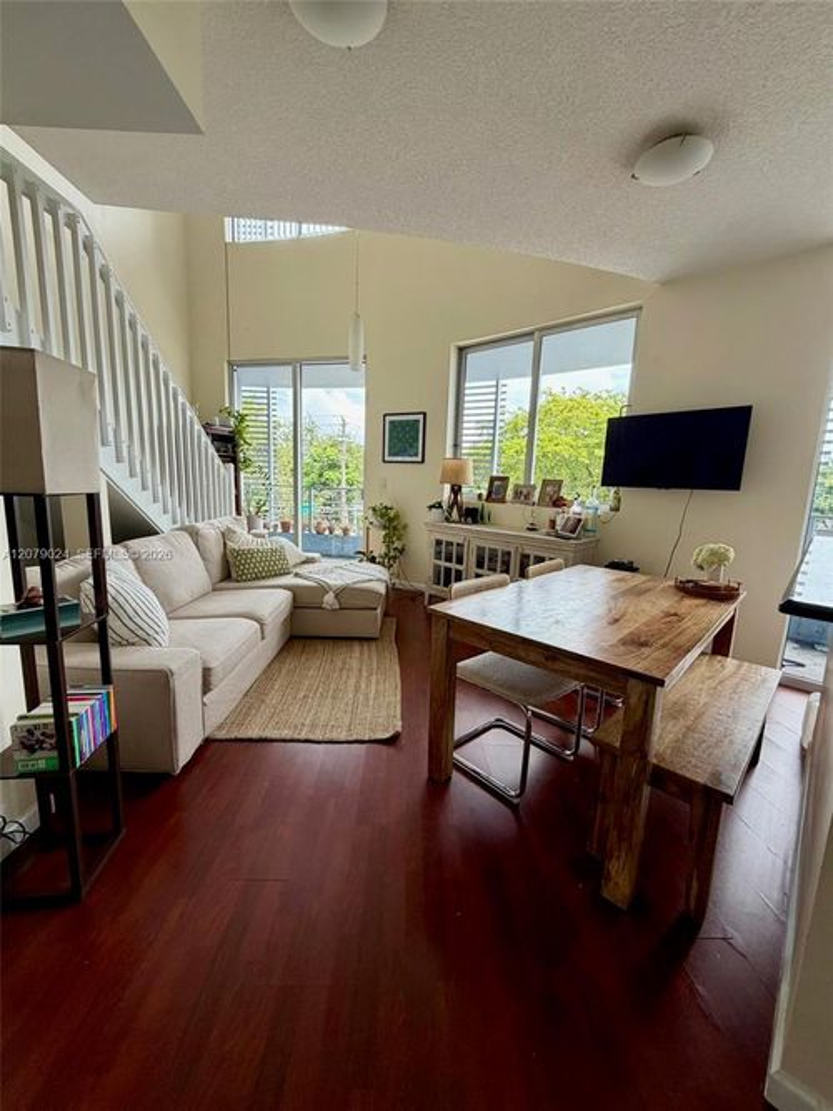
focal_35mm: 14
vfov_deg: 102.1
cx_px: 416
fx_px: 449
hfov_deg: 85.7
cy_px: 556
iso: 160
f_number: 2.2
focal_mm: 2.22
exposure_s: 1/121
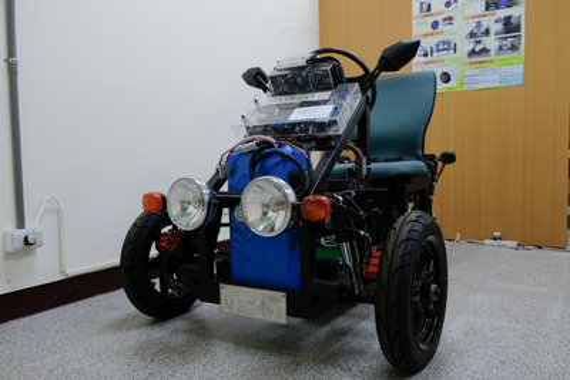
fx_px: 491
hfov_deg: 60.3
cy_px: 190
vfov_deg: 42.4
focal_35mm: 31
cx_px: 285
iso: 640
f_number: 3.2
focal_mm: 20.5
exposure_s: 1/180
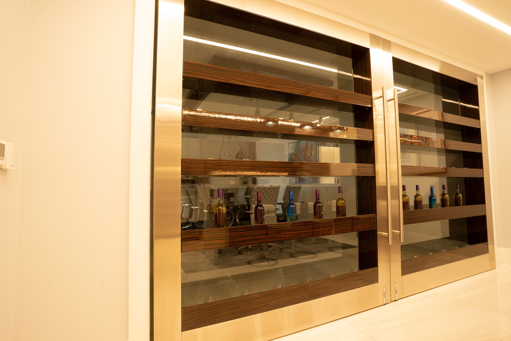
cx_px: 256
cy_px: 170
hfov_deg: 90.0
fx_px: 256
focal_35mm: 18
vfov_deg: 67.4
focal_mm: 18
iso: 1600
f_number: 9
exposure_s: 1/30
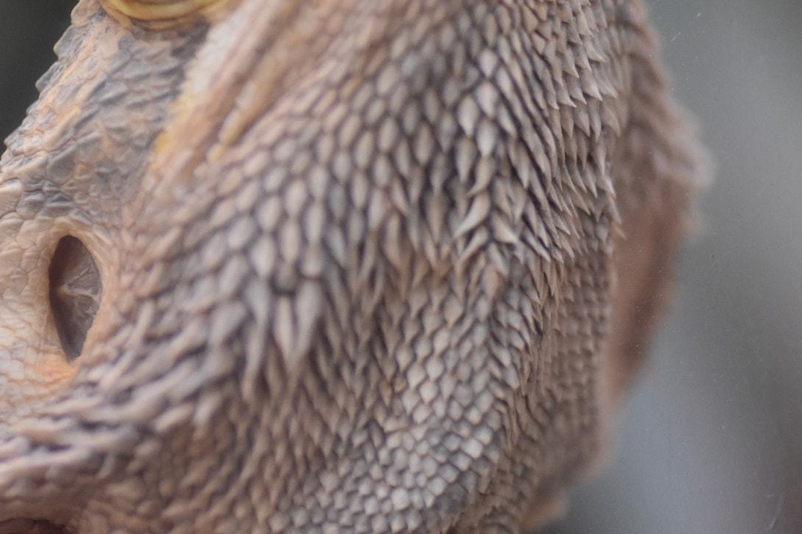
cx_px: 517
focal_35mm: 253
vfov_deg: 5.4
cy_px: 165
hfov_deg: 8.1
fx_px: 5634
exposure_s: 1/500
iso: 1800
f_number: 3.5
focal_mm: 90
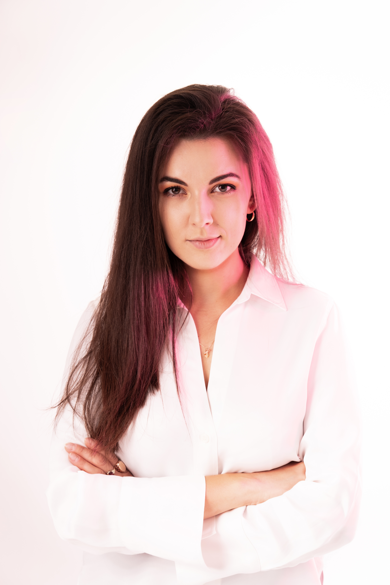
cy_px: 292
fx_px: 1154
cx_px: 195
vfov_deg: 28.5
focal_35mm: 71
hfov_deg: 19.2
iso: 160
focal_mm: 47.6
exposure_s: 1/60
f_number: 2.8
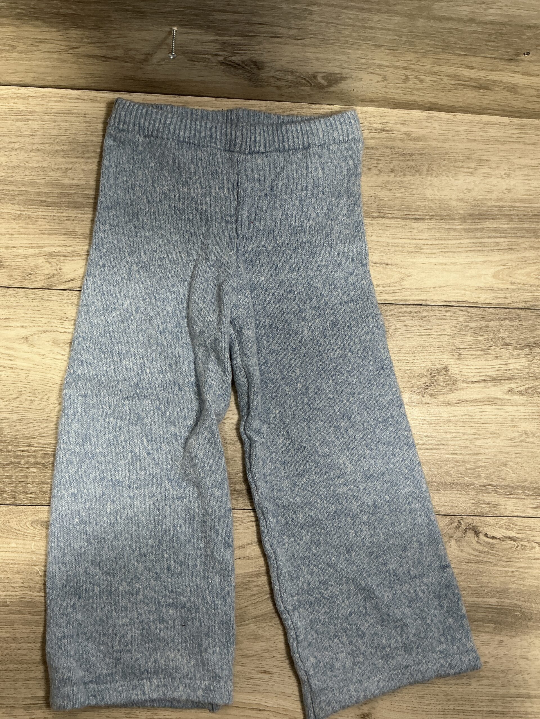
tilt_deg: -83.6
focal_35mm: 29
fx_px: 603
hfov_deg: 48.2
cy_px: 360
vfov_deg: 61.7
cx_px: 270
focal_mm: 3
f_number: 1.8
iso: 50
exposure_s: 1/60
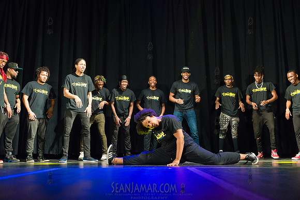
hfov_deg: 48.4
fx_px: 333
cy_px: 100
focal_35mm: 40
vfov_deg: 33.4
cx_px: 150
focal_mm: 40
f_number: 2.8
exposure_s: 1/1000
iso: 4000
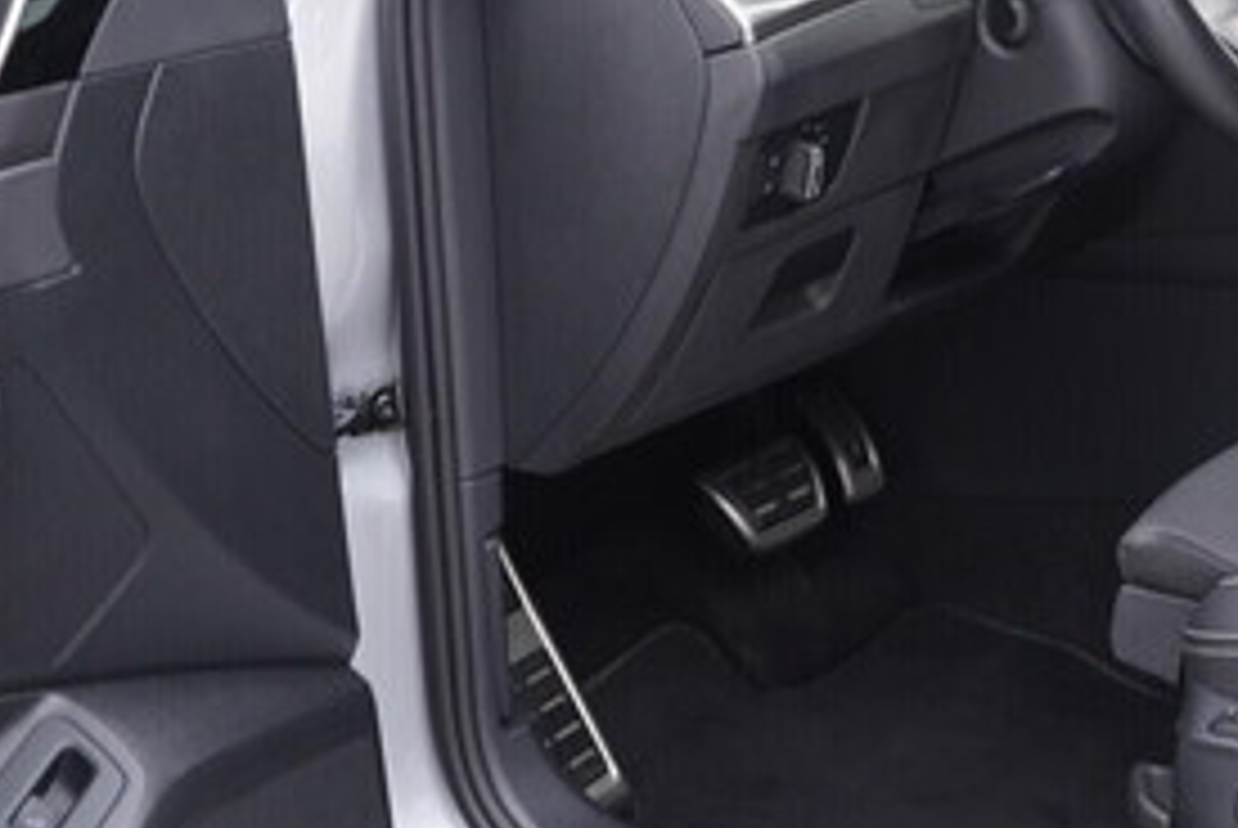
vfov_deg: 18.9
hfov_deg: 27.6
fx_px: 2479
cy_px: 277
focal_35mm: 72
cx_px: 954
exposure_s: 1/40
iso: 160
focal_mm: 24
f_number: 2.8
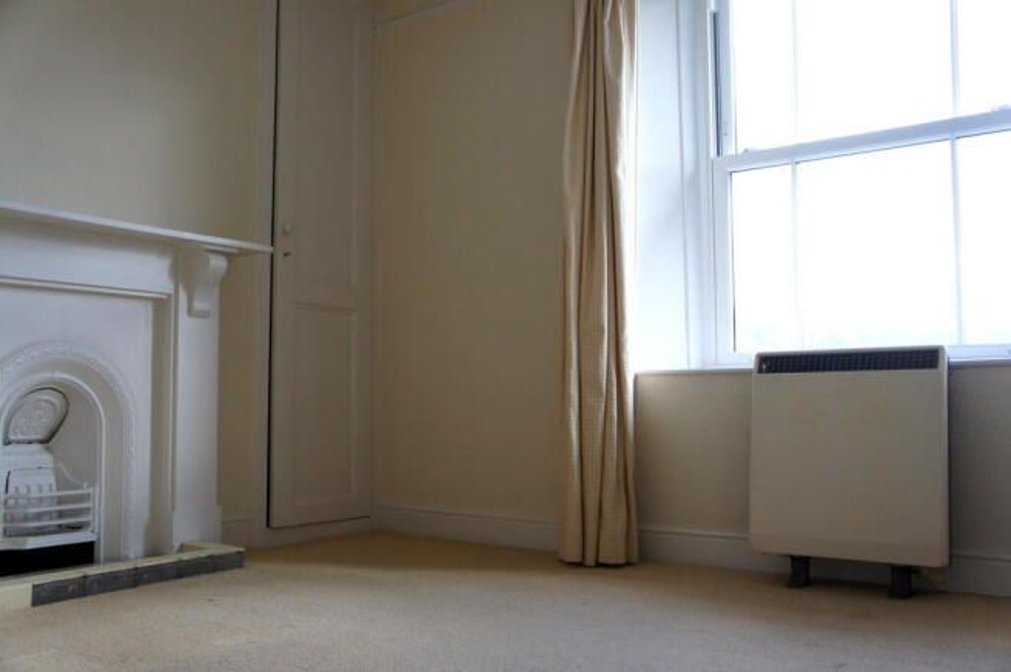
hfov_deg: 57.3
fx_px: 926
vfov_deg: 39.9
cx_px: 506
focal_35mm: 33
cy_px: 336
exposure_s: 1/50
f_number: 4.5
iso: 200
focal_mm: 22
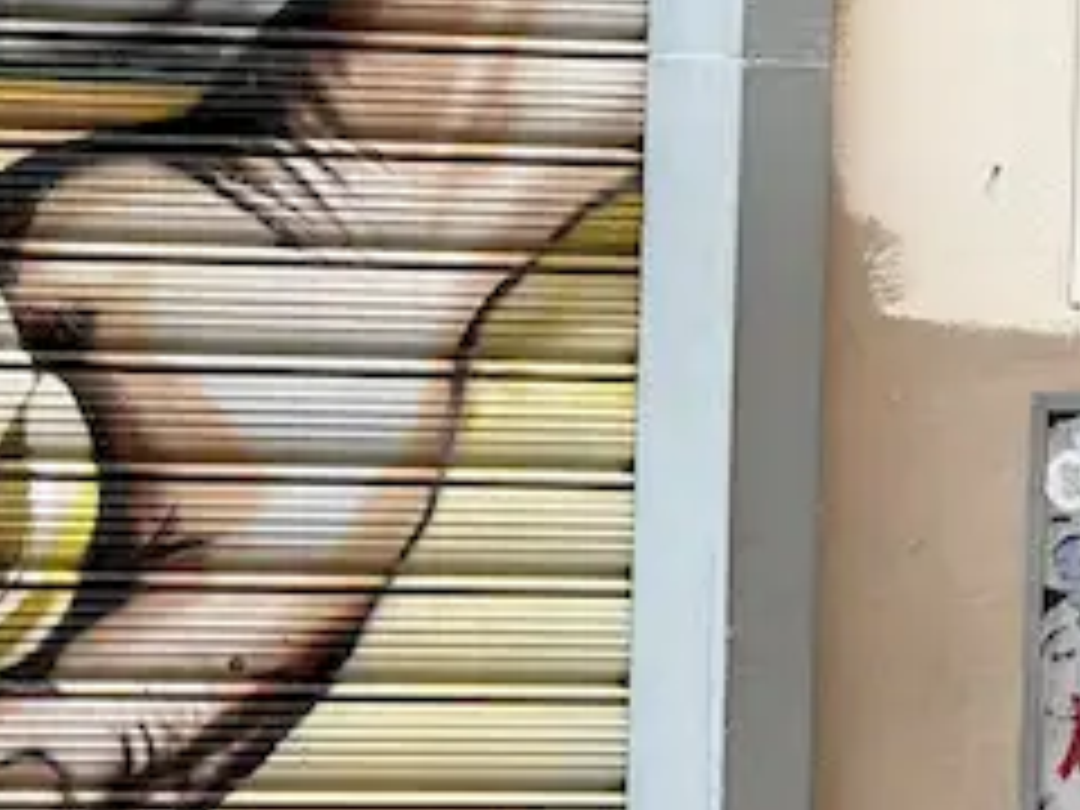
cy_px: 76
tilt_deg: +0.7
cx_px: -230
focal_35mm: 175
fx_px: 5460
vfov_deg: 8.5
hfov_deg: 11.1
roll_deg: -1.4
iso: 64
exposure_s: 1/121
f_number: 1.78
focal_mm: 6.76
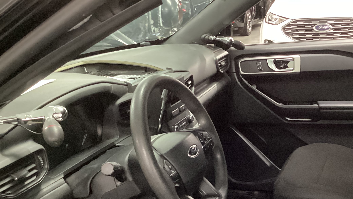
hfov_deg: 38.5
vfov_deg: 22.2
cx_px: 250
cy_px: 172
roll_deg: +2.2
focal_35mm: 53
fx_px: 496
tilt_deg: -23.1
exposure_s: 1/17
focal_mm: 3.3
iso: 640
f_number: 2.4
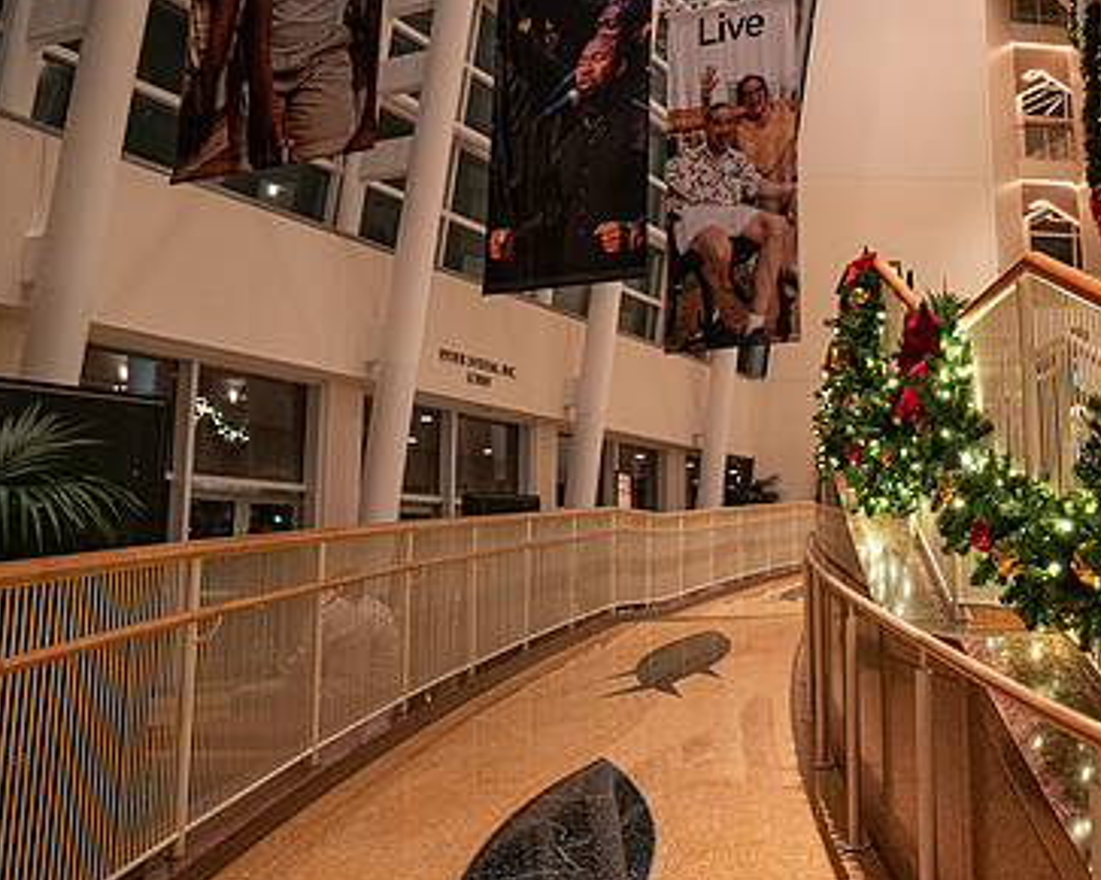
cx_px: 861
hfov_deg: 47.9
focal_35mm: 36
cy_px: 363
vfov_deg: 41.0
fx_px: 1172
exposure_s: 1/200
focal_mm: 24
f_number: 3.2
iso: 4000
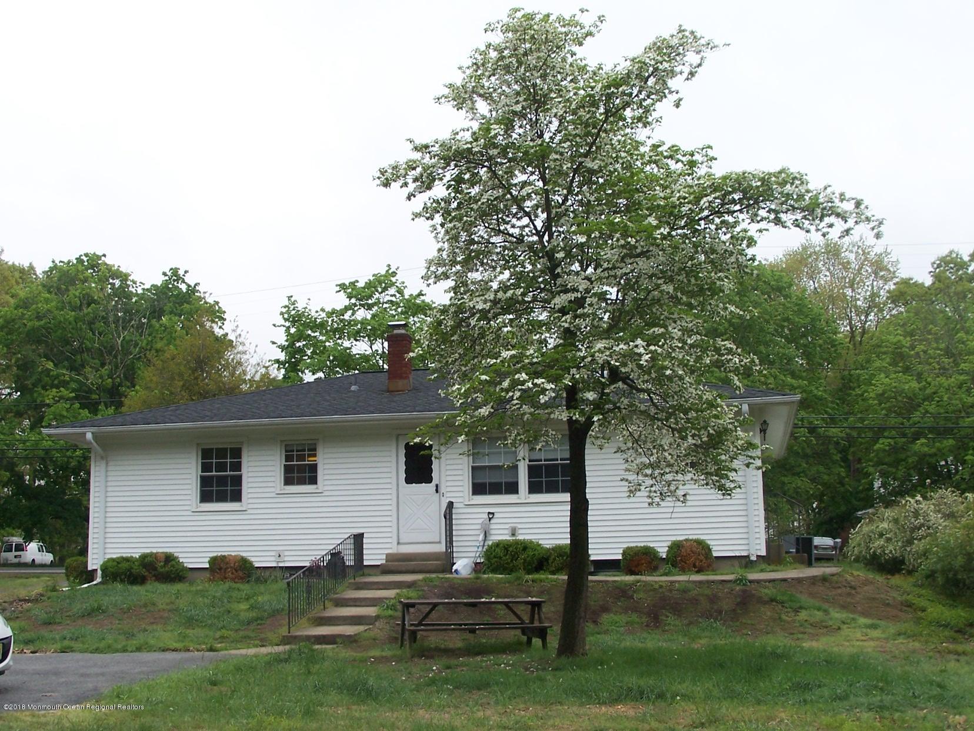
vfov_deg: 28.6
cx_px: 487
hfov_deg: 37.5
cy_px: 366
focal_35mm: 51
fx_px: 1435
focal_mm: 8.5
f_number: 4
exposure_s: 1/350
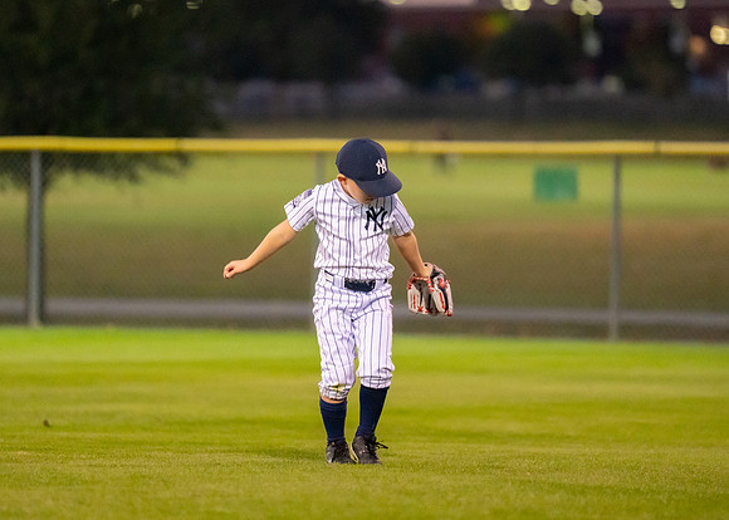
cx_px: 335
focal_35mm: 288
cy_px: 169
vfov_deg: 5.0
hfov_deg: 7.0
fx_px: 5961
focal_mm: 200
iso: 4000
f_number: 2.8
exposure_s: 1/1000
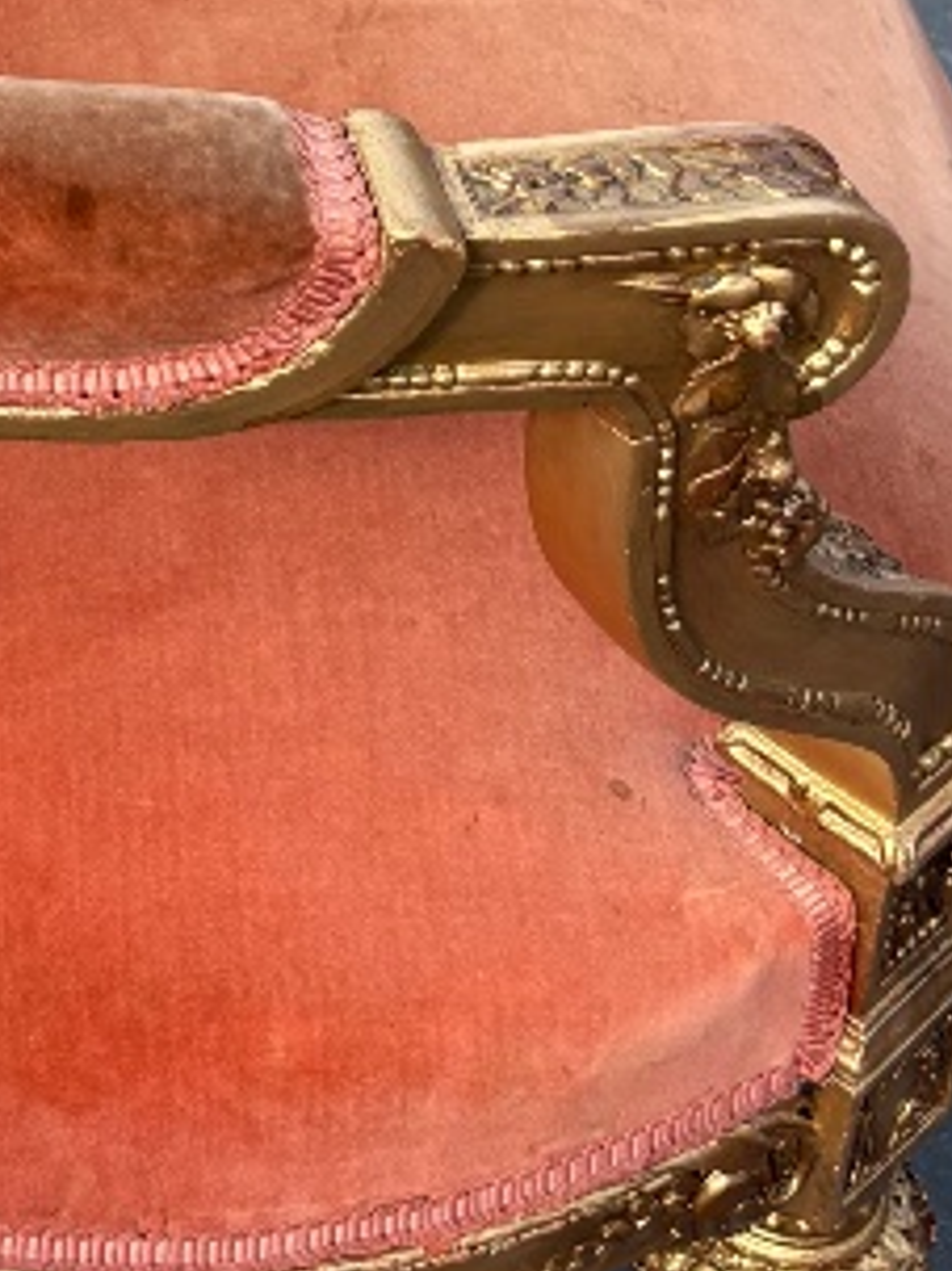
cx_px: 55
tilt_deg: -30.1
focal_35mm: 103
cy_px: -382
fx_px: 3780
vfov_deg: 17.8
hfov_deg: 14.2
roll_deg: -2.9
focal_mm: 5.96
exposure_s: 1/1196
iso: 50
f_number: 1.6
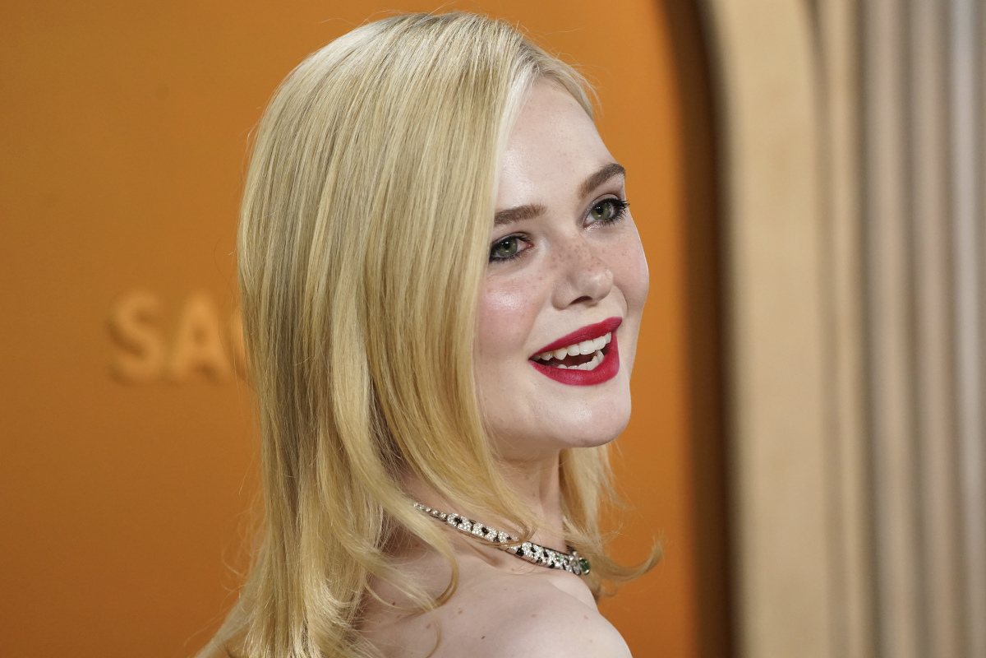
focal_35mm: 265
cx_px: 493
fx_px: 7257
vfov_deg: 5.2
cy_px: 329
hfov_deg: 7.8
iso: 5000
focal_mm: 265
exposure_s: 1/400
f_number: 5.6
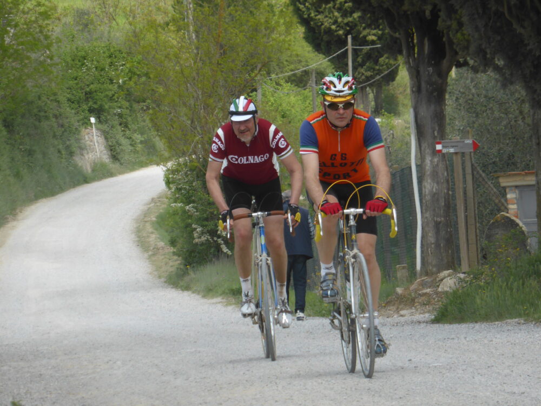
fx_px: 4564
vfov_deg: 5.1
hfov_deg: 6.8
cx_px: 270
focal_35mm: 292
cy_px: 203
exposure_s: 1/320
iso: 100
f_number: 5.8
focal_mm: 47.3
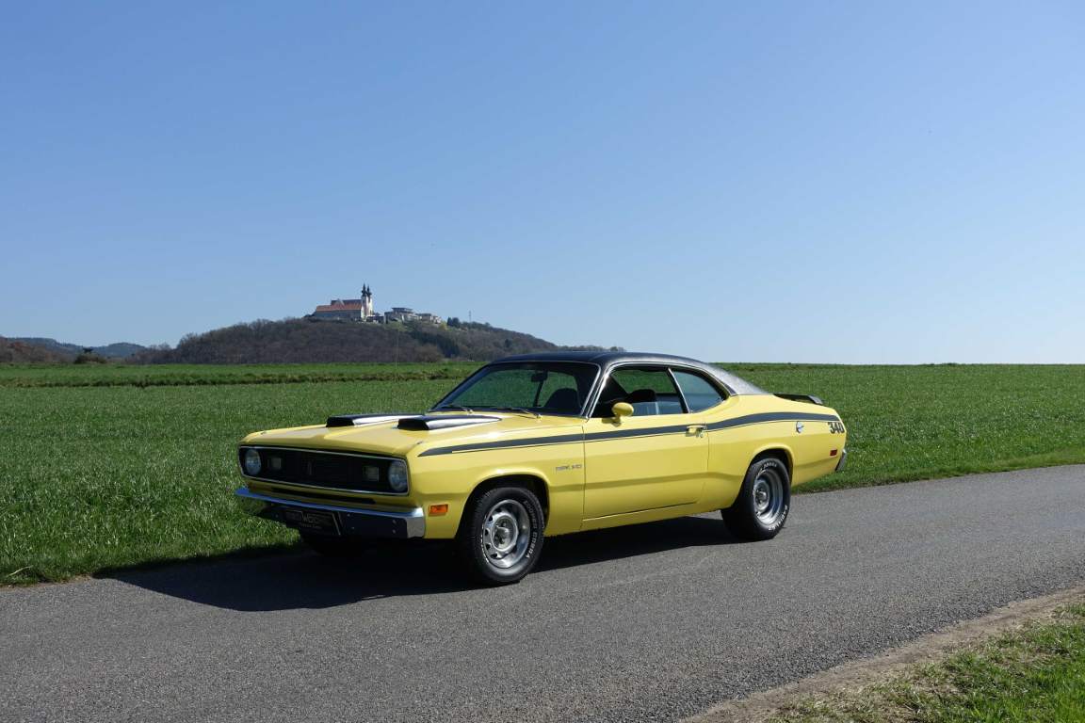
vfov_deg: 36.9
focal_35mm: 36
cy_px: 362
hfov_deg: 53.1
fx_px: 1085
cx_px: 542
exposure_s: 1/800
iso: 125
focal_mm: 13.34
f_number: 5.6
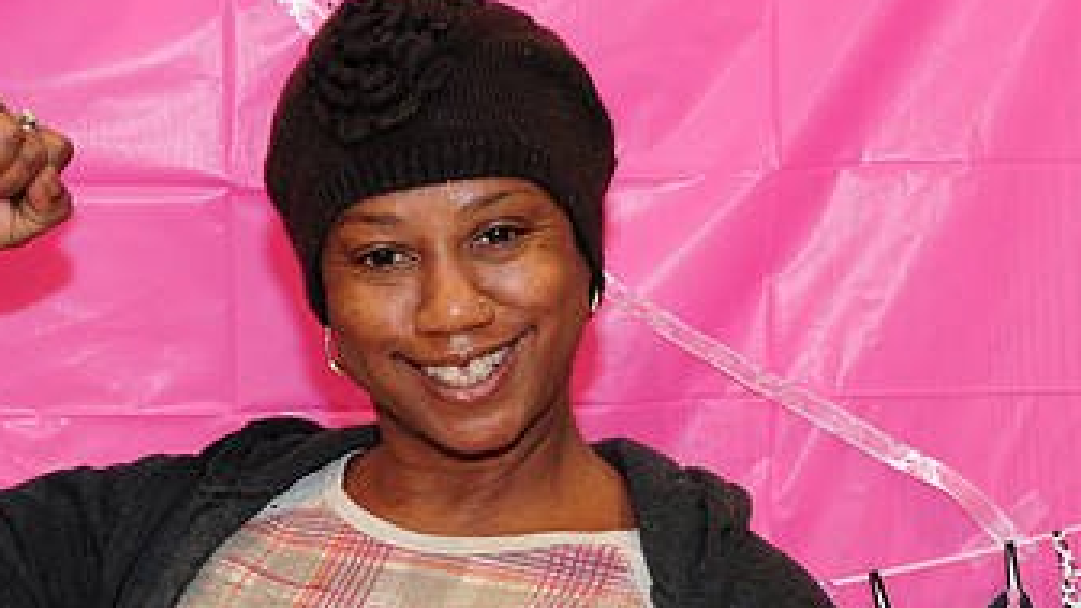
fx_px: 4042
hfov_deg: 15.2
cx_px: 402
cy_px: 532
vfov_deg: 8.6
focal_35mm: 141
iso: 640
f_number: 5.6
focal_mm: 52
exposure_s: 1/60
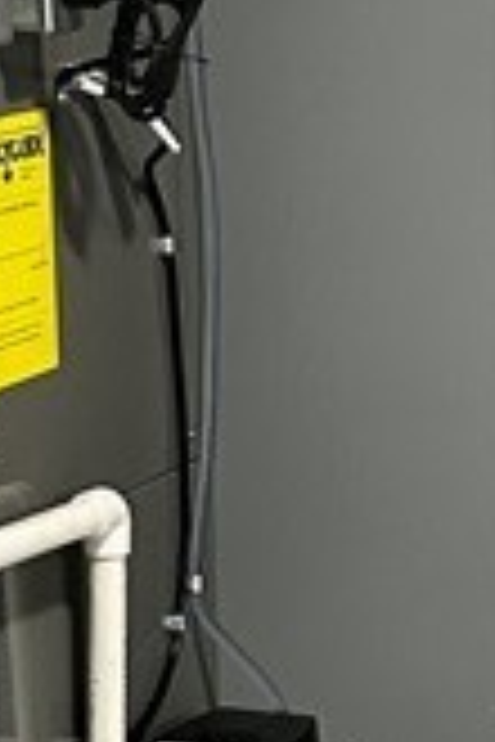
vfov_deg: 13.2
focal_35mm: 155
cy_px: 409
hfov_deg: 8.8
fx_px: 3197
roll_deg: -0.3
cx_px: 585
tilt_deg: -9.0
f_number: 1.78
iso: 250
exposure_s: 1/60
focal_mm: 6.86
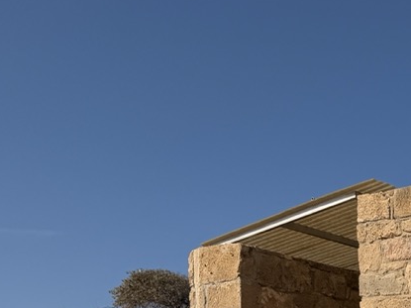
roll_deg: +2.4
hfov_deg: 22.0
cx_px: 612
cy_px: 429
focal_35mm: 74
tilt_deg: +1.4
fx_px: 878
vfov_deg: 18.2
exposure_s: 1/17544
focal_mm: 6.76
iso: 100
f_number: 1.78
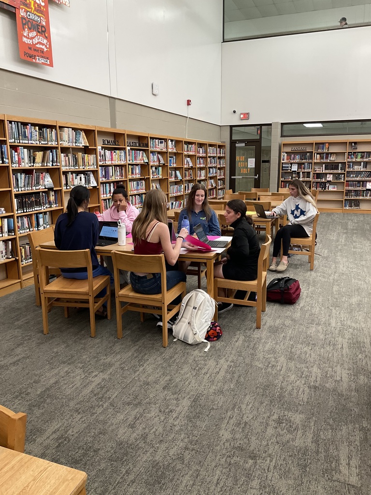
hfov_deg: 48.2
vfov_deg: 61.7
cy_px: 248
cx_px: 186
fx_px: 414
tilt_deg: -12.0
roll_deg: -1.5
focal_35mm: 29
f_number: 1.8
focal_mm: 3
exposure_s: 1/60
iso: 64
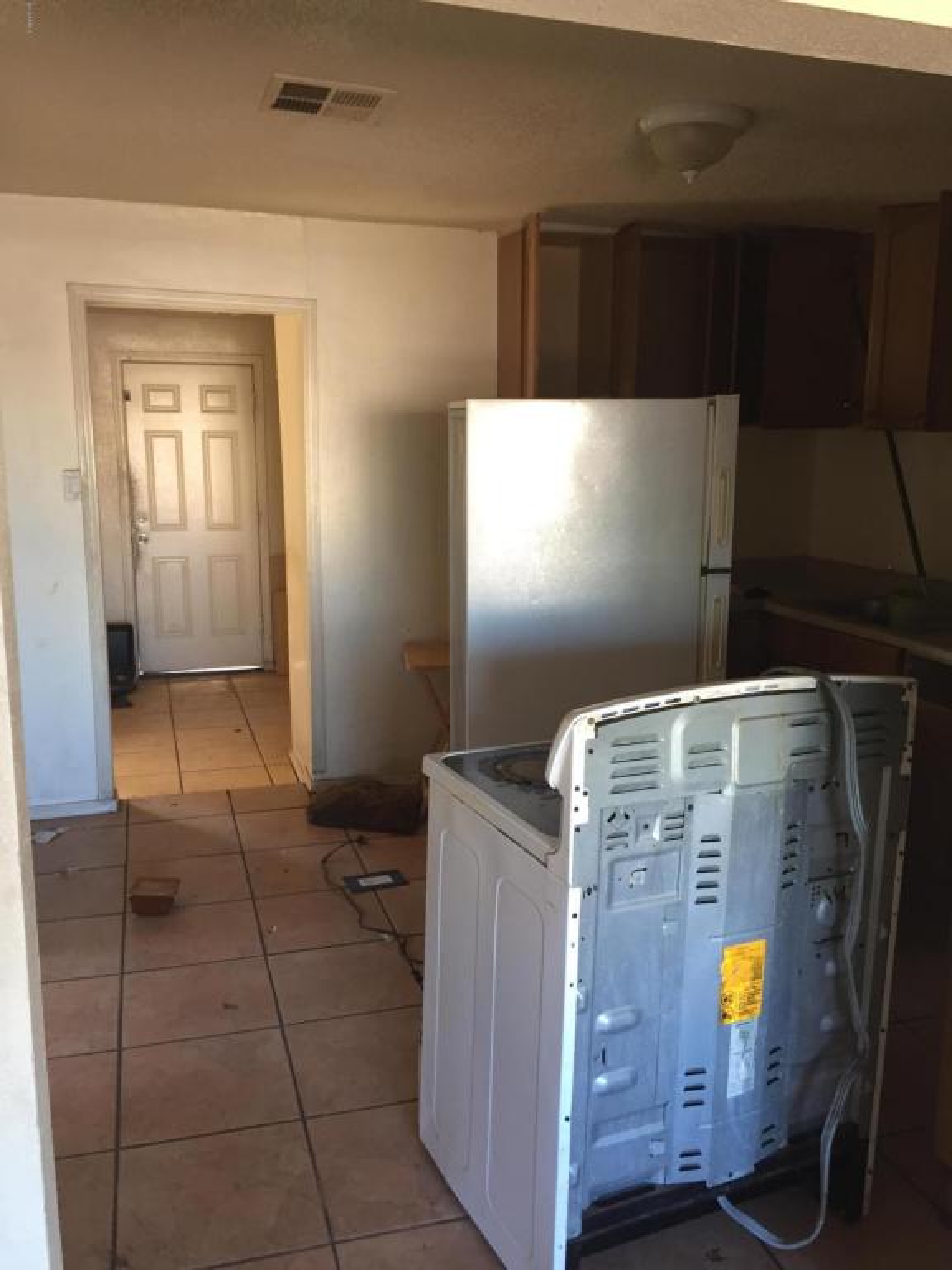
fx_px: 1063
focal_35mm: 29
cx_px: 476
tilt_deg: -8.9
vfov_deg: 61.7
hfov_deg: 48.2
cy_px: 635
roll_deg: -0.8
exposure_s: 1/30
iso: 64
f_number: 2.2
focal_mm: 4.15
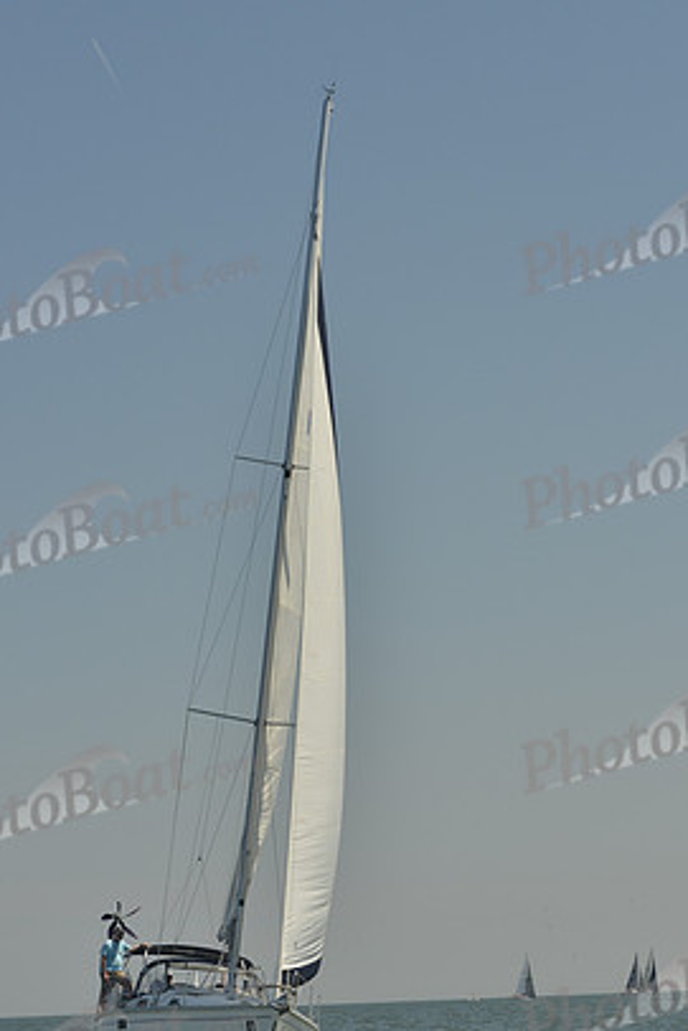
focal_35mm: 140
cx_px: 390
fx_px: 4010
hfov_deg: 9.8
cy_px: 632
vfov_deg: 14.6
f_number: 8
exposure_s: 1/640
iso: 200
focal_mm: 98
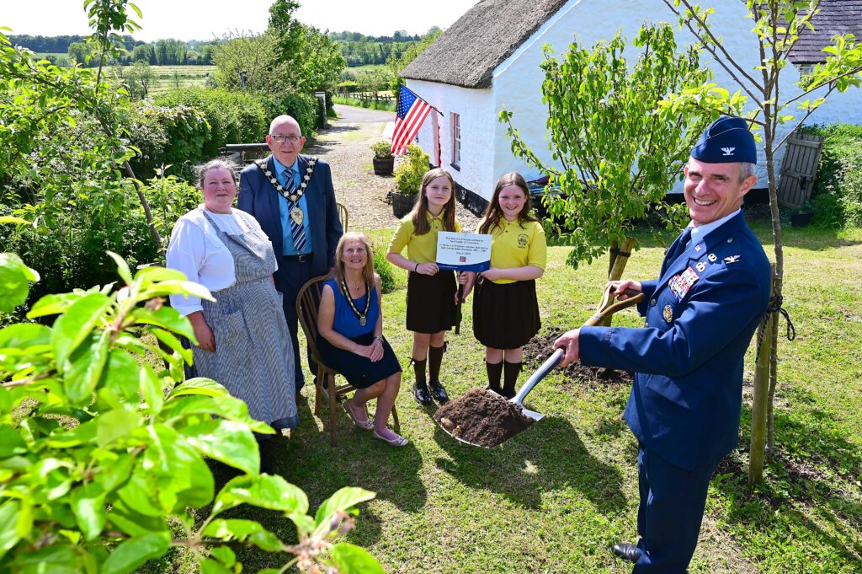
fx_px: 574
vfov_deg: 53.1
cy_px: 287
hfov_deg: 73.8
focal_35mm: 24
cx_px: 431
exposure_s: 1/400
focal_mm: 24
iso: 200
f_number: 8
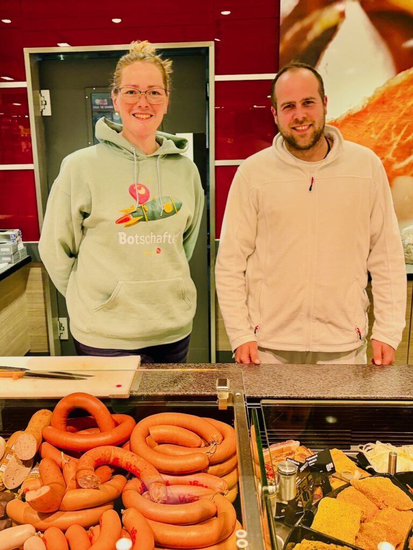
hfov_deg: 53.1
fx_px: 414
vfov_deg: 67.3
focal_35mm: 26
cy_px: 275
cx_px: 206
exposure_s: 1/71
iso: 125
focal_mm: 5.96
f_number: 1.6
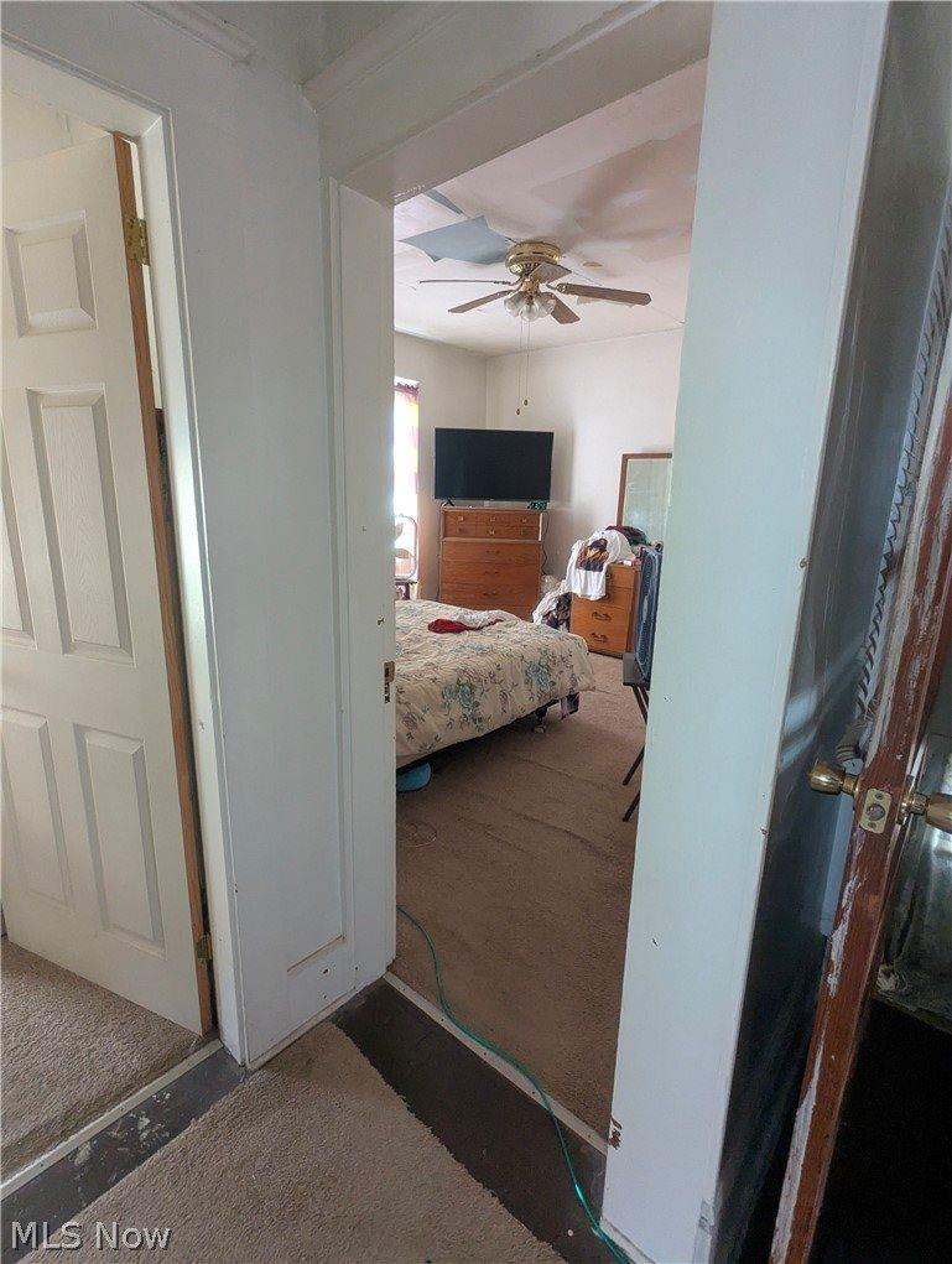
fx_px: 585
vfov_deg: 94.4
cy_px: 632
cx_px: 476
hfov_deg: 78.3
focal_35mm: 16
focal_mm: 2.35
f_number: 2.2
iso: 381
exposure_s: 1/70.5
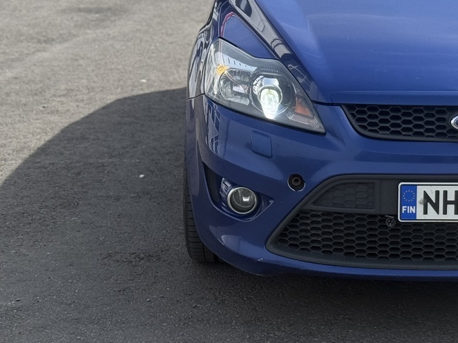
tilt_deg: -10.4
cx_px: 461
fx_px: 1375
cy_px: 74
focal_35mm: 104
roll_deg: +0.6
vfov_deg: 14.1
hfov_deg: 18.4
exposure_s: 1/3096
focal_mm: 6.76
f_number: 1.78
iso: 80
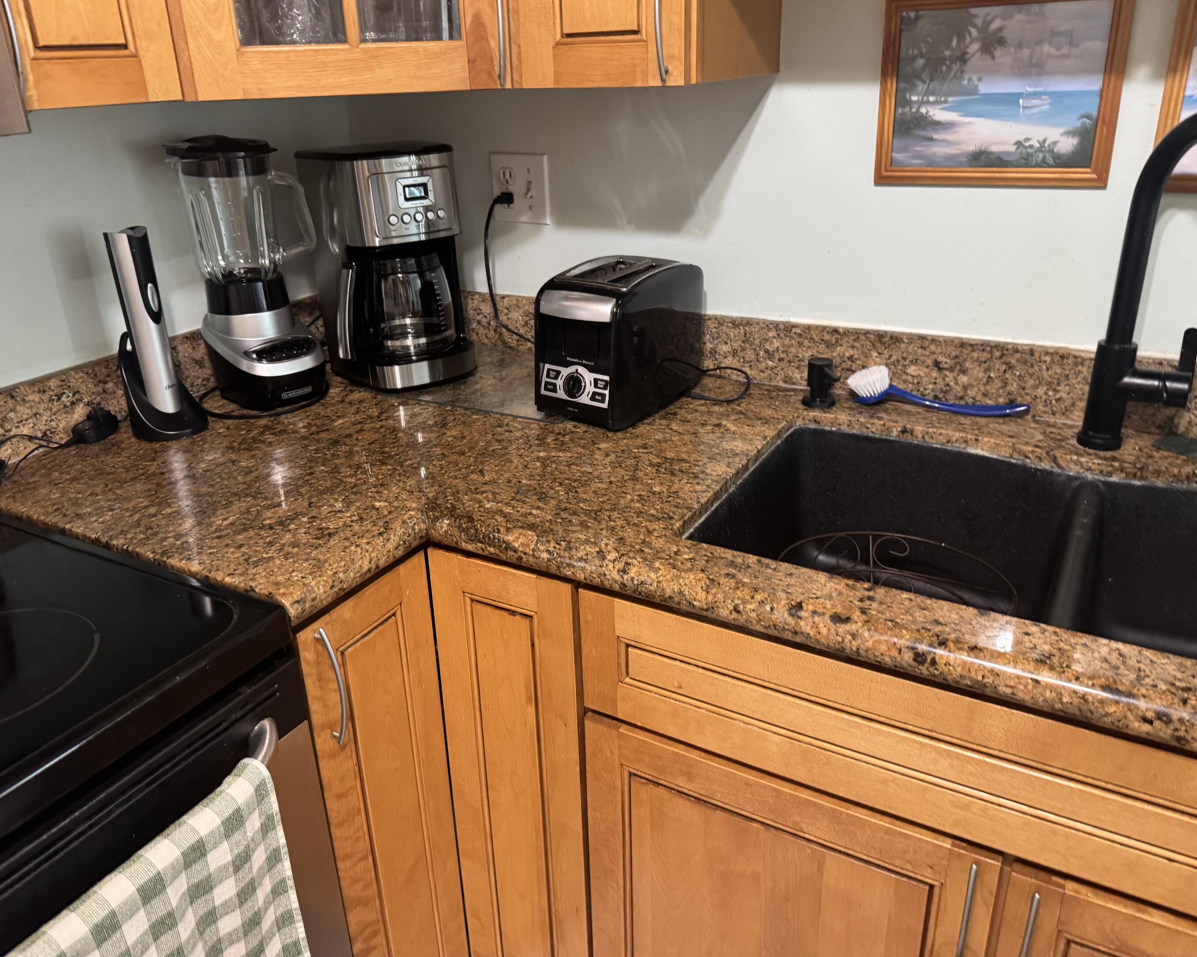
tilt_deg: -22.5
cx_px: 585
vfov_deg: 54.9
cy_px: 462
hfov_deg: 66.0
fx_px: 921
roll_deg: +1.6
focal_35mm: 26
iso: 400
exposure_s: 1/60
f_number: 1.78
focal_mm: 6.76
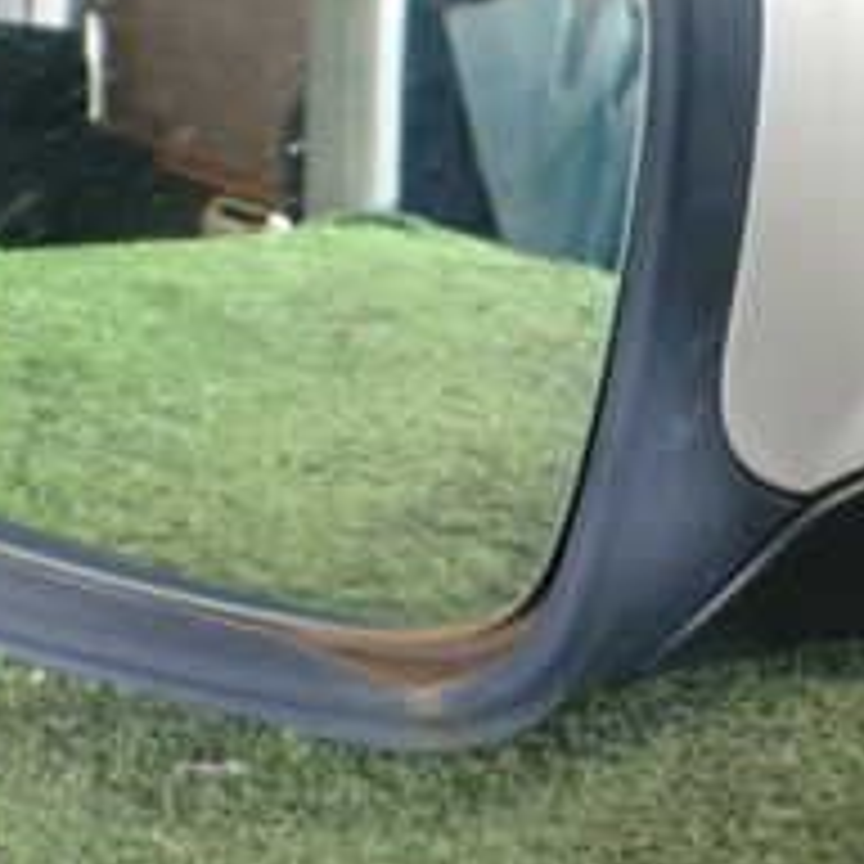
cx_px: 783
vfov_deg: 20.8
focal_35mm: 83
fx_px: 2344
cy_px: 274
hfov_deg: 20.5
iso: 800
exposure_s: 1/50
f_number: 2.3
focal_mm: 5.4
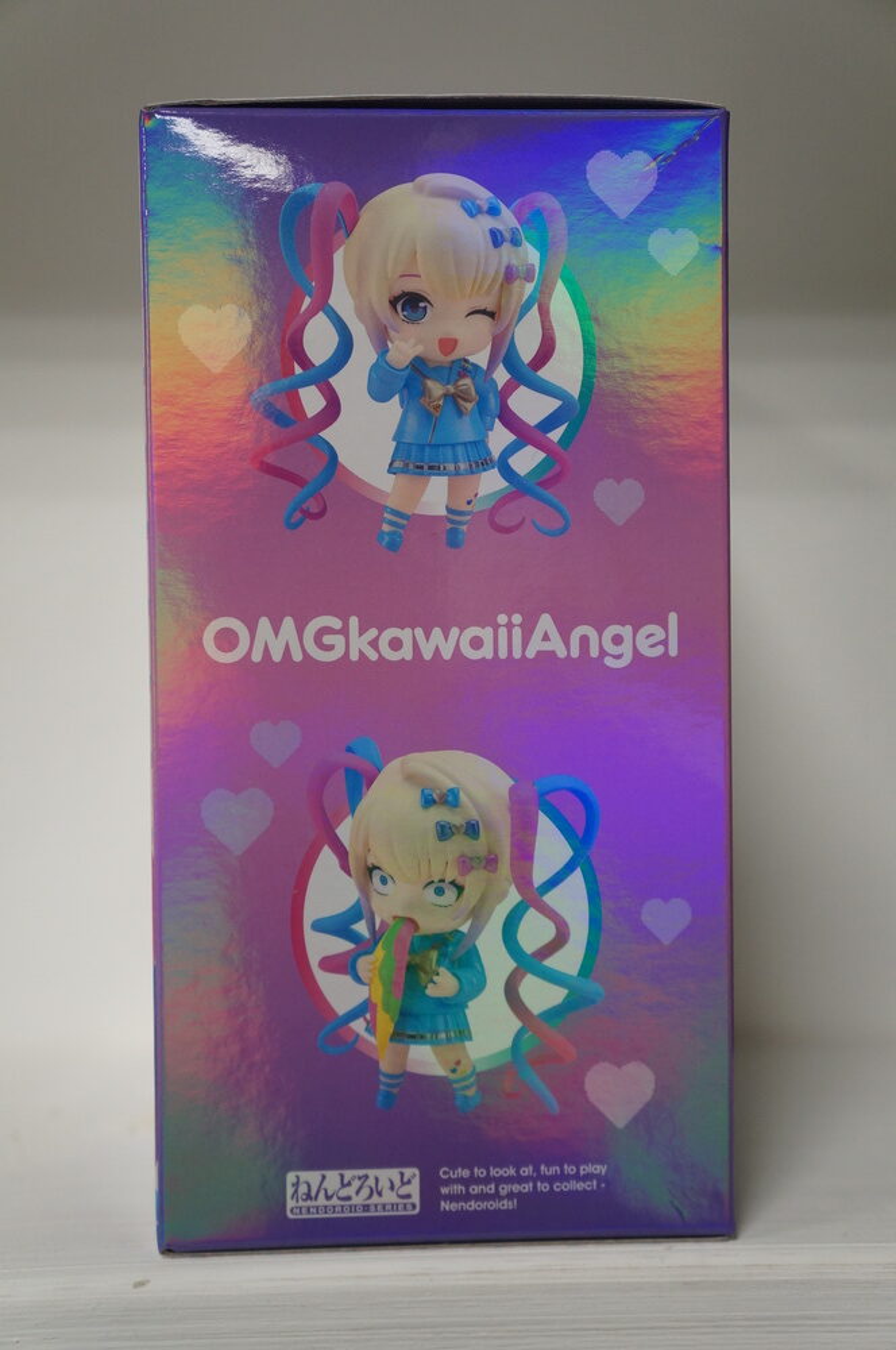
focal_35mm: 42
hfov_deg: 31.8
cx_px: 448
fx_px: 1572
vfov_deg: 46.5
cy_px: 675
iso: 800
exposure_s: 1/60
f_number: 4
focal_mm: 28
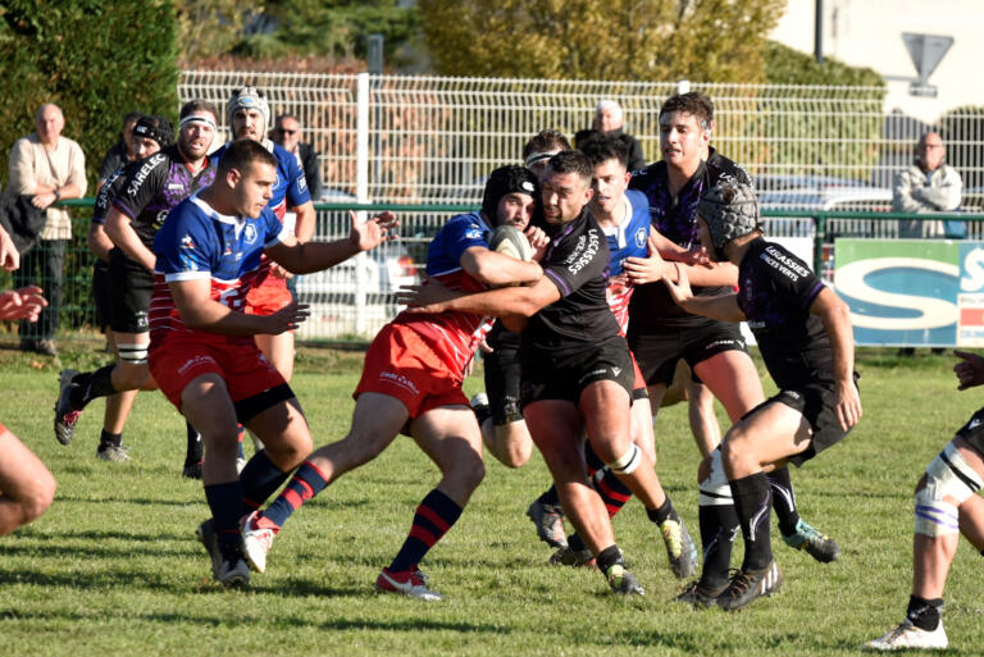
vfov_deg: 6.9
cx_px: 492
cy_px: 328
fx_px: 5470
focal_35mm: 200
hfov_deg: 10.3
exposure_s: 1/800
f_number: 5
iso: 200
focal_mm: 200
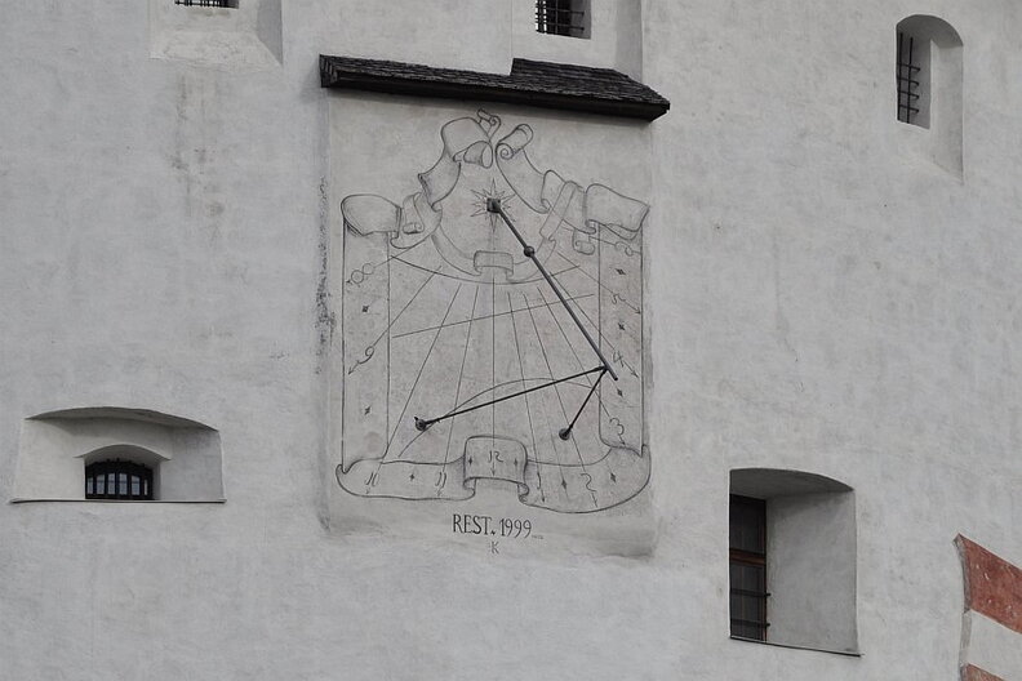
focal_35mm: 128
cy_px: 340
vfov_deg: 10.8
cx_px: 511
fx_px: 3619
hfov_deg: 16.1
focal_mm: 85
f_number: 8
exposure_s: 1/320
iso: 200
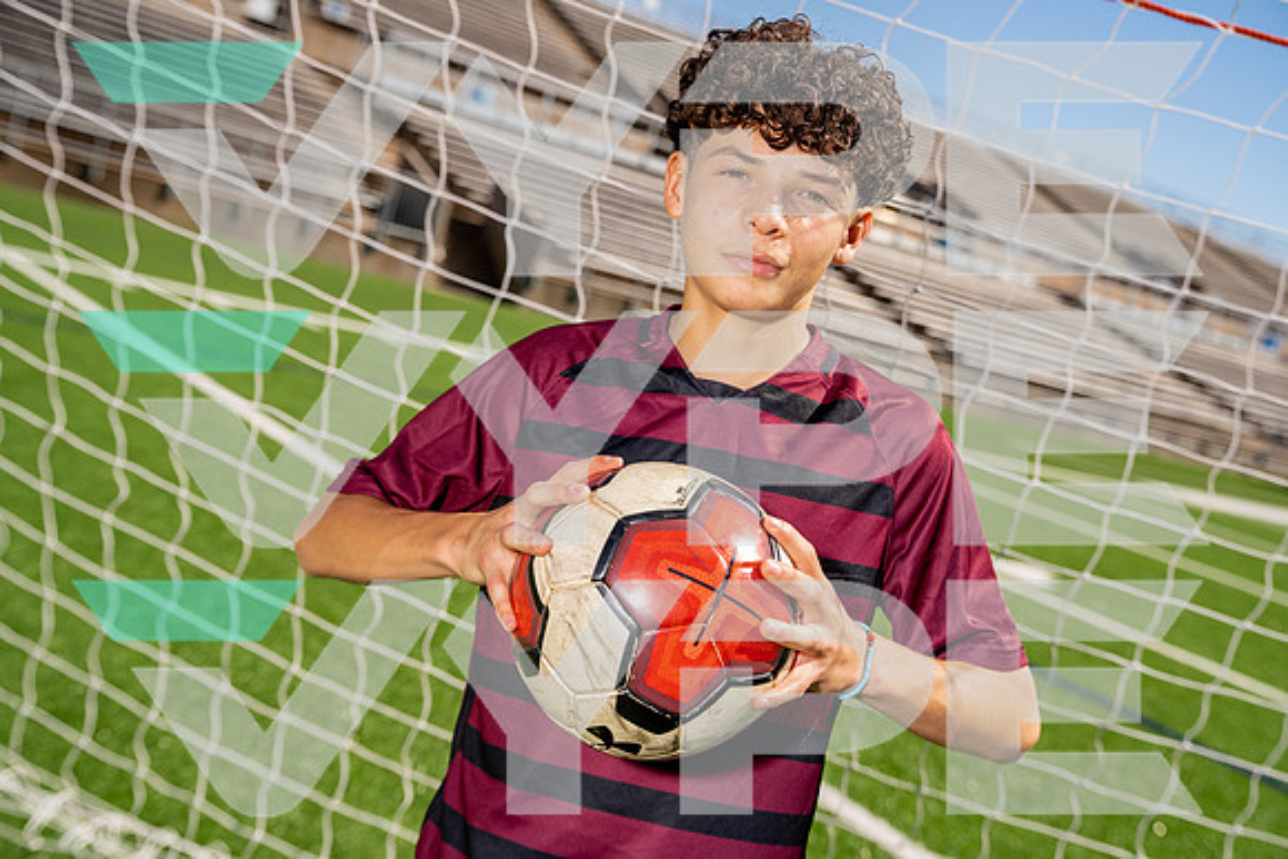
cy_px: 430
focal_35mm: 44
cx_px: 644
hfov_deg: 44.5
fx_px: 1575
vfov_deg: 30.5
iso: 100
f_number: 4
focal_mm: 44
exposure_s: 1/1000
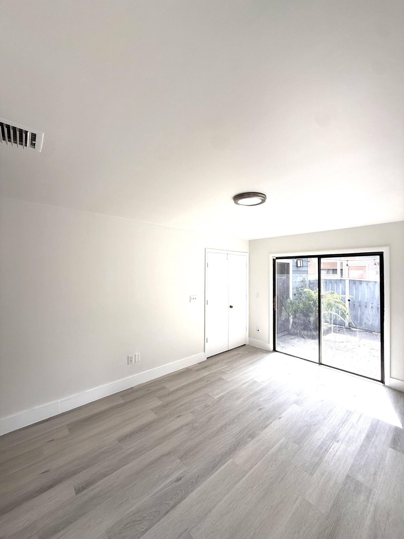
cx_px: 202
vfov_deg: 102.1
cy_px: 270
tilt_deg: +1.0
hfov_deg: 85.7
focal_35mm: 14
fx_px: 218
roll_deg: -1.2
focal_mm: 2.22
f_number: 2.2
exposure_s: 1/290
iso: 64
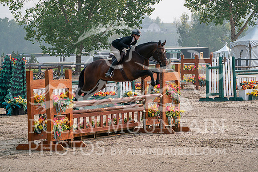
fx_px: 1147
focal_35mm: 160
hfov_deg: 12.8
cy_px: 86
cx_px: 129
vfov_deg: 8.6
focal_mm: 160
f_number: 5.6
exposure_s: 1/1000
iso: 500
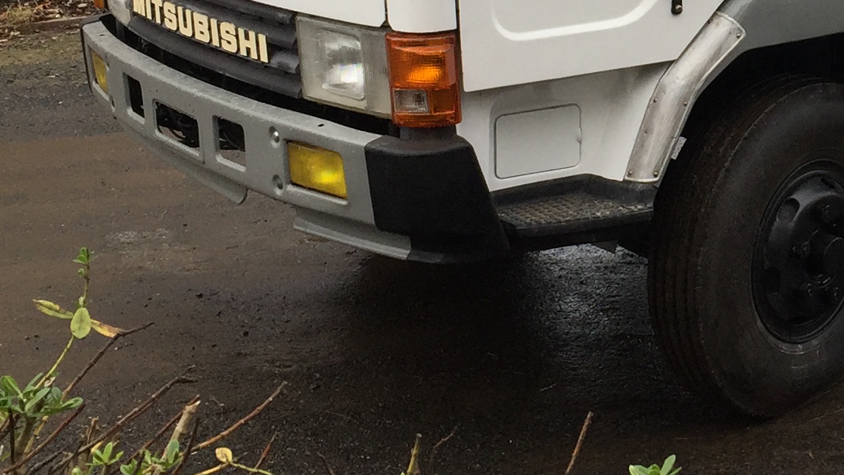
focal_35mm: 90
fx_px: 2014
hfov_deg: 22.7
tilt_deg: -10.9
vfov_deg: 13.1
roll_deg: -0.5
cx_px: 841
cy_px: -110
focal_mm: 4.15
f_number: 2.2
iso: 32
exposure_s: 1/608
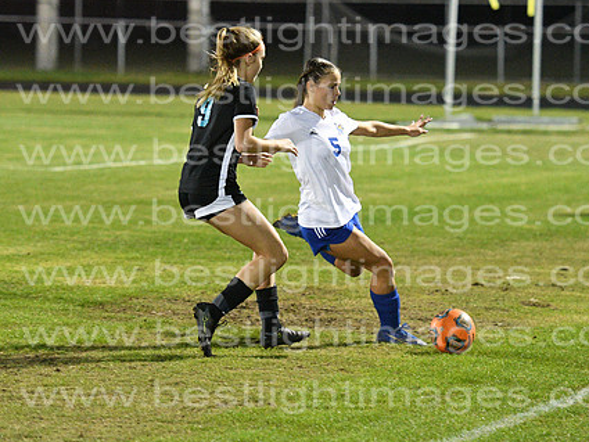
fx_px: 4357
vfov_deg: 5.8
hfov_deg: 7.7
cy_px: 185
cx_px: 335
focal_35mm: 256
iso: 9000
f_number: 2.8
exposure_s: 1/800
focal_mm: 130
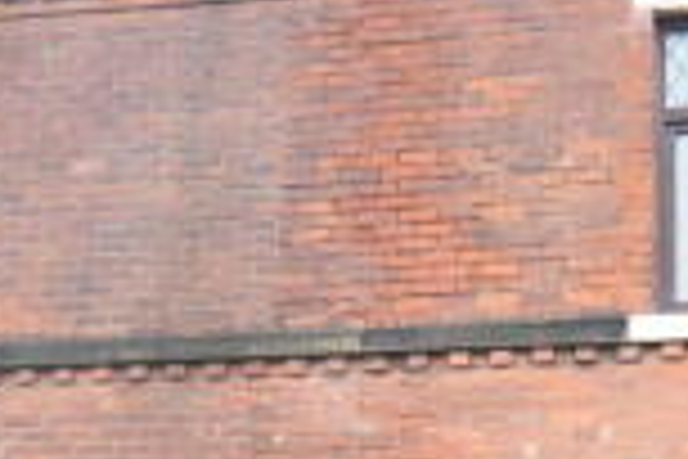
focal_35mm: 61
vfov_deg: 21.3
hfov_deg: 31.7
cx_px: 607
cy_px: 502
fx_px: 1157
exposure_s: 1/125
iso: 400
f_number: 5.6
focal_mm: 13
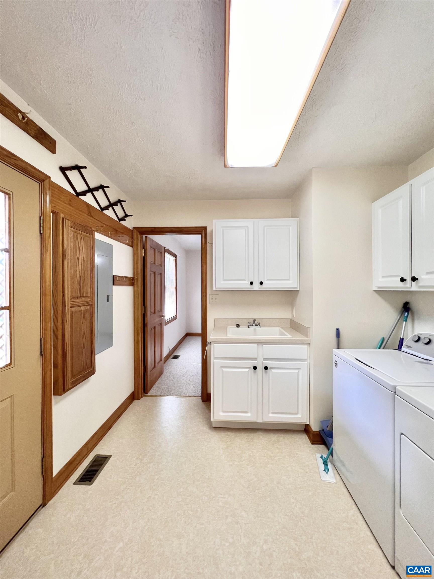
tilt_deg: +0.5
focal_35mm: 13
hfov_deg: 89.9
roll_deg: +0.0
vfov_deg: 106.2
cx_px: 217
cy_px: 290
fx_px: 217
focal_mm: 1.57
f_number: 1.8
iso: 160
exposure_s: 1/120
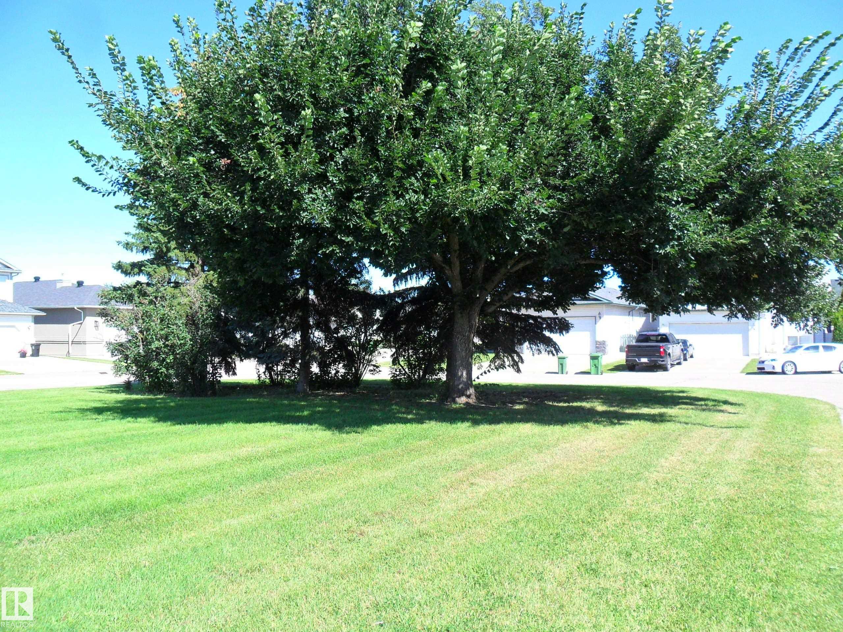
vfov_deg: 51.4
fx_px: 658
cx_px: 422
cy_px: 316
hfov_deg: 65.3
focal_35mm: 27
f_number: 3.5
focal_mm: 4.9
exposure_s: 1/350
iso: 100
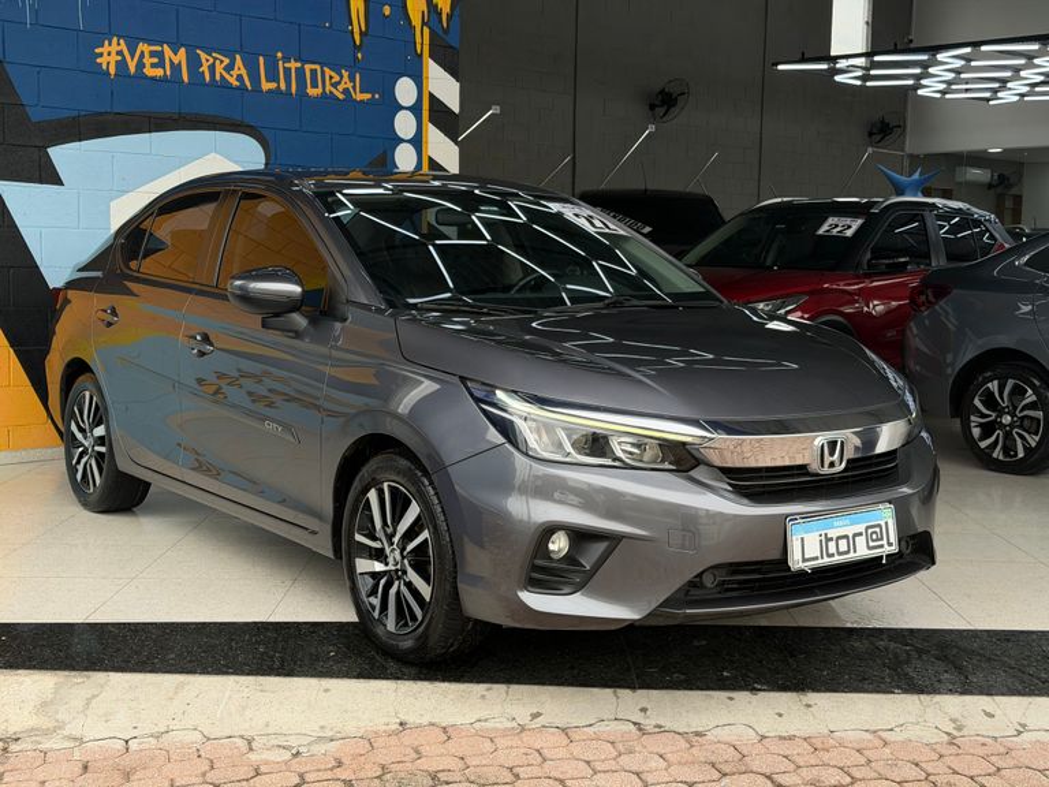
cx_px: 524
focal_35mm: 48
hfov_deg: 39.7
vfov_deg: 30.3
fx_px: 1455
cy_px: 394
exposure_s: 1/420
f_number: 1.78
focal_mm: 6.76
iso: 80
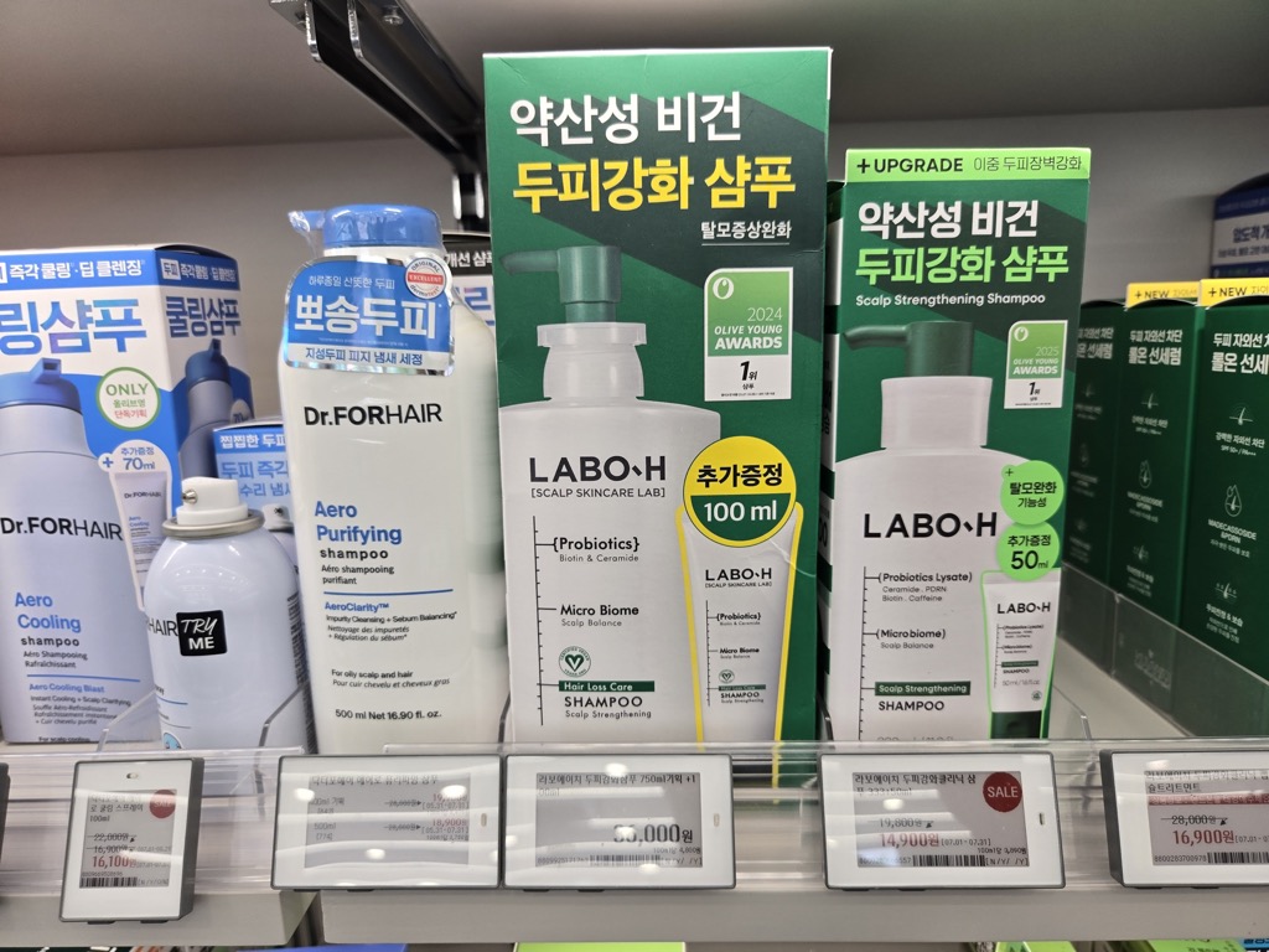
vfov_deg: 58.9
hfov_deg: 73.9
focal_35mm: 23
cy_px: 476
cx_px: 634
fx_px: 843
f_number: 1.8
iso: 40
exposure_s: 1/120
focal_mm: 5.4
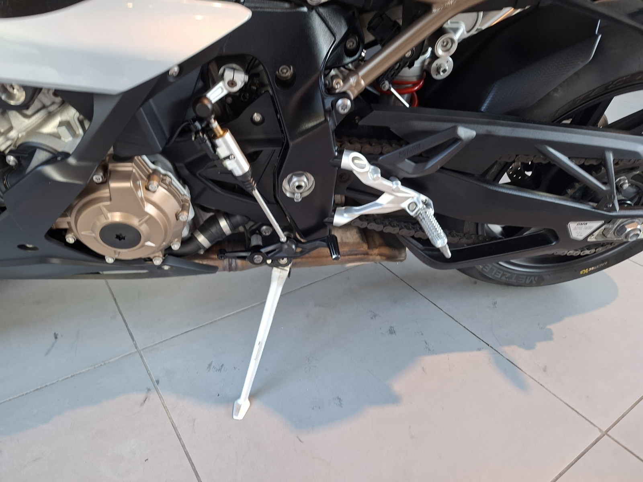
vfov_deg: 58.9
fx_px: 427
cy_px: 241
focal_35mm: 23
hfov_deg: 73.9
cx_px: 322
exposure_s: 1/50
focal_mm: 5.54
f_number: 1.8
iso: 250
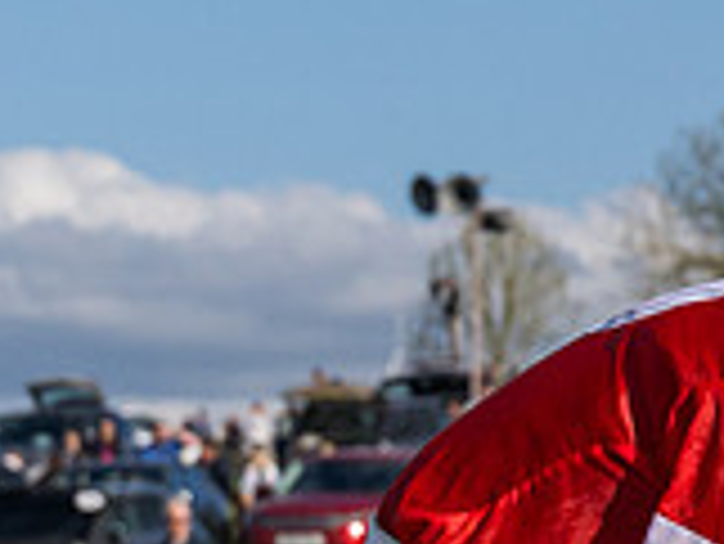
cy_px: 1200
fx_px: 11491
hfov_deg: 3.6
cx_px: 1214
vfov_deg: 2.7
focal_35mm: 549
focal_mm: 70
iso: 400
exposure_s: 1/3200
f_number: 5
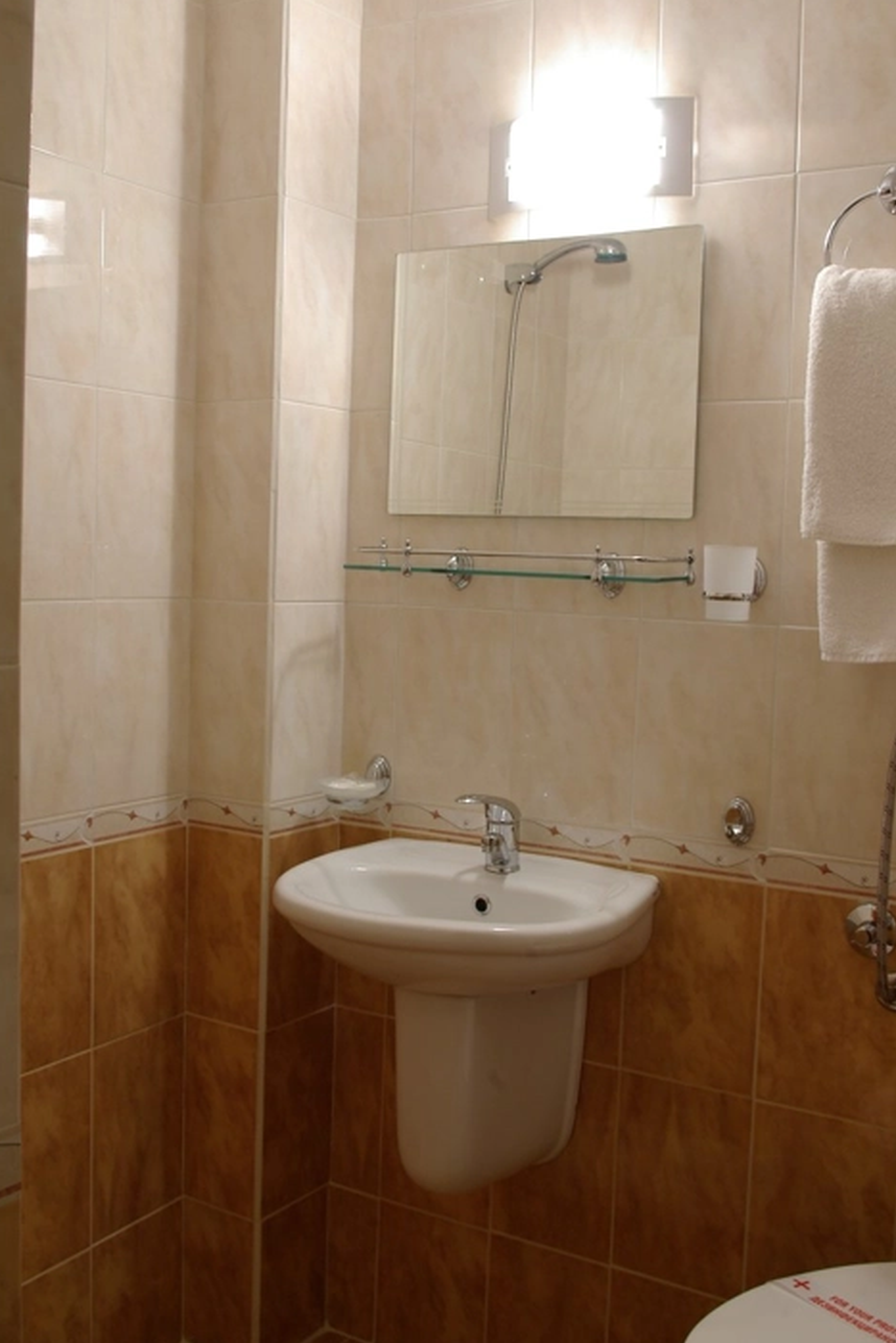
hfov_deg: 38.3
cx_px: 451
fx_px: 1289
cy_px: 633
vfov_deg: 55.0
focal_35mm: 35
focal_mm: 21
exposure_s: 1/1.43
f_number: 11
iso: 200
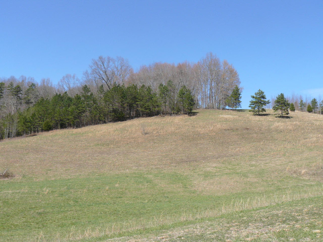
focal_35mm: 36
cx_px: 162
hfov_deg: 51.4
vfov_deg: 39.7
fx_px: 336
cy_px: 121
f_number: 4
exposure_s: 1/640
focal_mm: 6
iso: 100
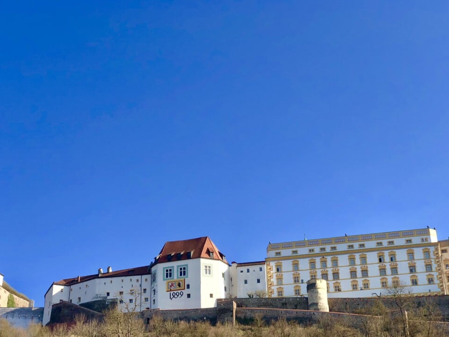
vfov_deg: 22.6
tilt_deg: +25.3
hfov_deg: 29.8
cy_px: 199
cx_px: 210
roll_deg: +0.9
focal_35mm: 65
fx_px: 843
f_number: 2.4
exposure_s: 1/727
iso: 16
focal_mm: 6
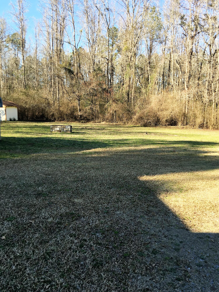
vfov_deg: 61.7
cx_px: 110
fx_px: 245
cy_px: 146
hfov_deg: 48.2
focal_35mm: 29
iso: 25
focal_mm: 4.15
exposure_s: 1/463
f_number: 2.2
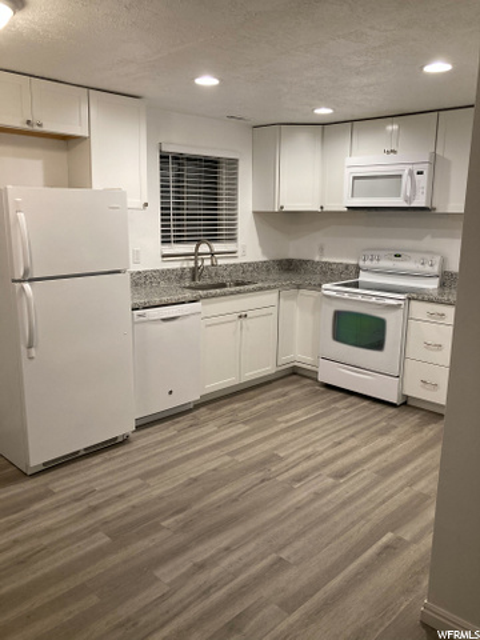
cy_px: 320
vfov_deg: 63.4
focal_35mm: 28
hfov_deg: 49.7
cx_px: 240
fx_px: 518
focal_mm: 3.99
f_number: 1.8
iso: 125
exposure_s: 1/60
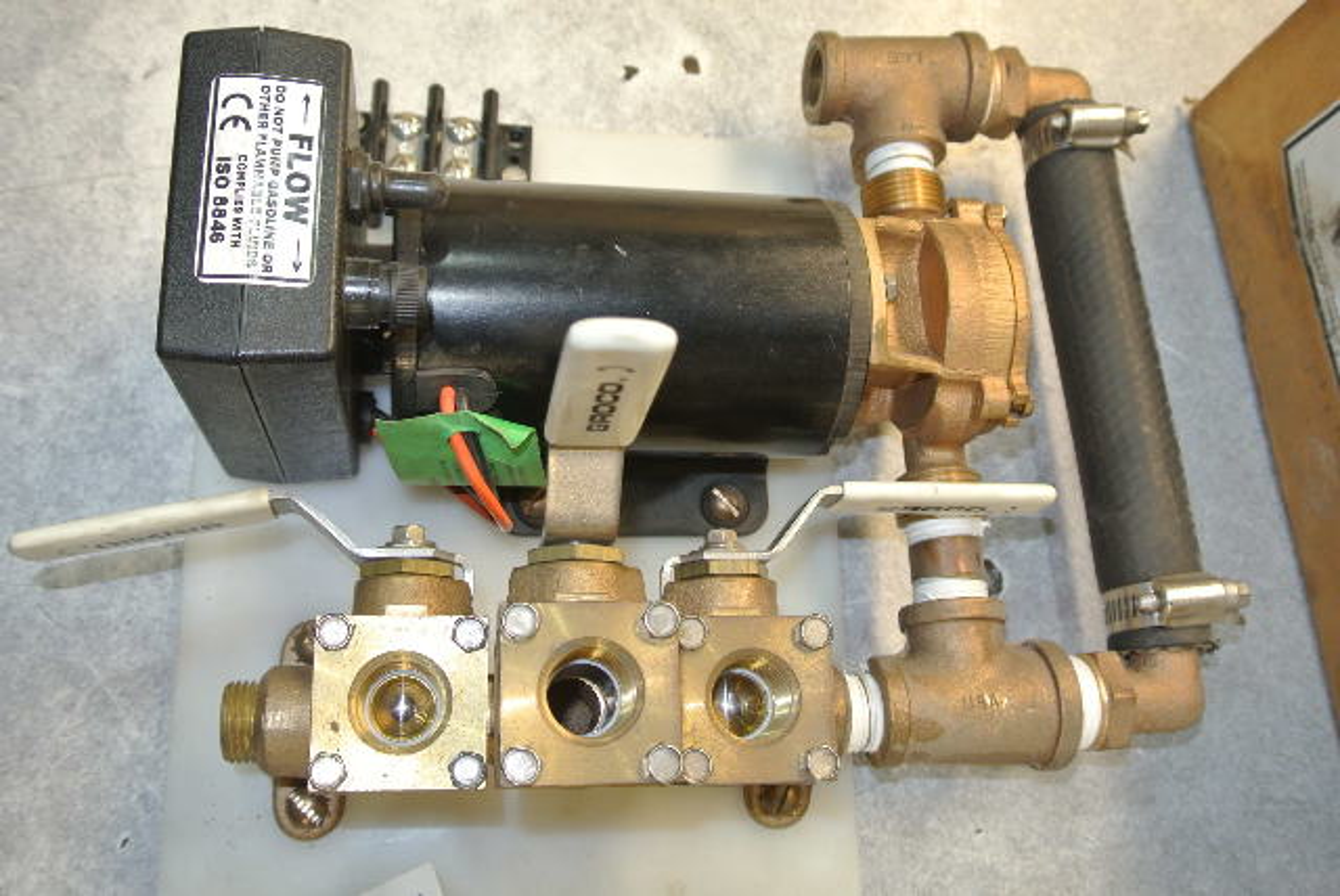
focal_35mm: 34
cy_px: 448
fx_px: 1267
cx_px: 670
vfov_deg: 39.0
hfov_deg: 55.8
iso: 450
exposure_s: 1/60
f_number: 3.8
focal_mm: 12.7
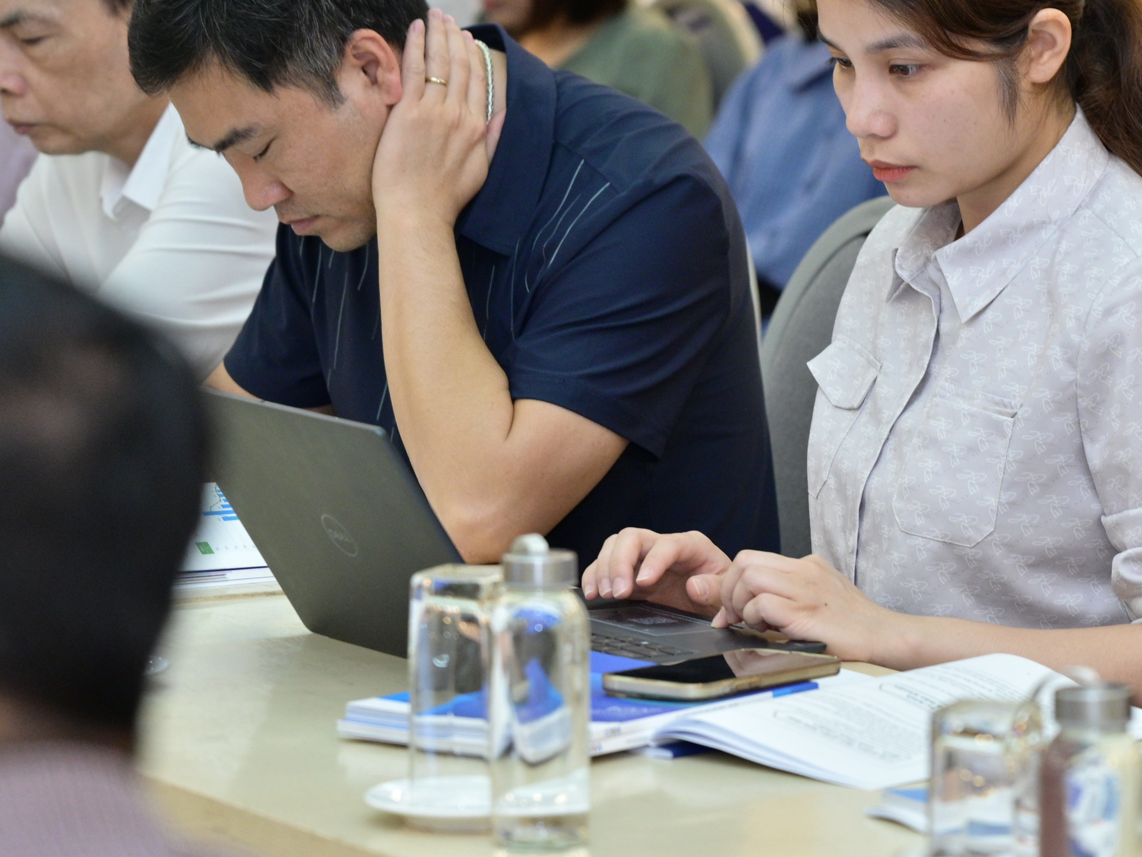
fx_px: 6928
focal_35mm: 210
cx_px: 807
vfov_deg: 7.1
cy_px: 315
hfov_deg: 9.4
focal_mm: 99
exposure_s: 1/160
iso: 1600
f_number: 4
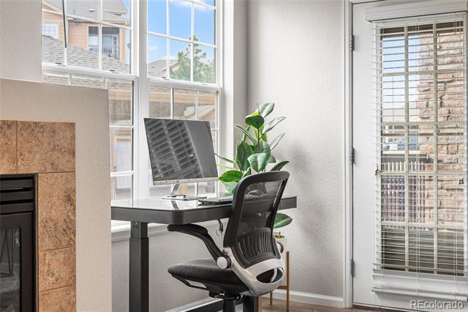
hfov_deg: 38.2
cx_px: 234
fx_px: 676
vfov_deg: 26.0
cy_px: 156
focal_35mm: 52
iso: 160
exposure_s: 1/15
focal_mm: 35
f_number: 4
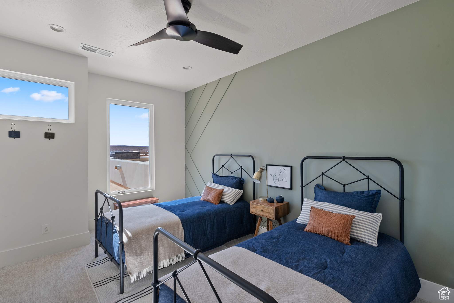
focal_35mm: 16
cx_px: 227
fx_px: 202
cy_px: 152
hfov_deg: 96.7
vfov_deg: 73.8
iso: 640
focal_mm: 16
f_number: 11
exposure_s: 1/15
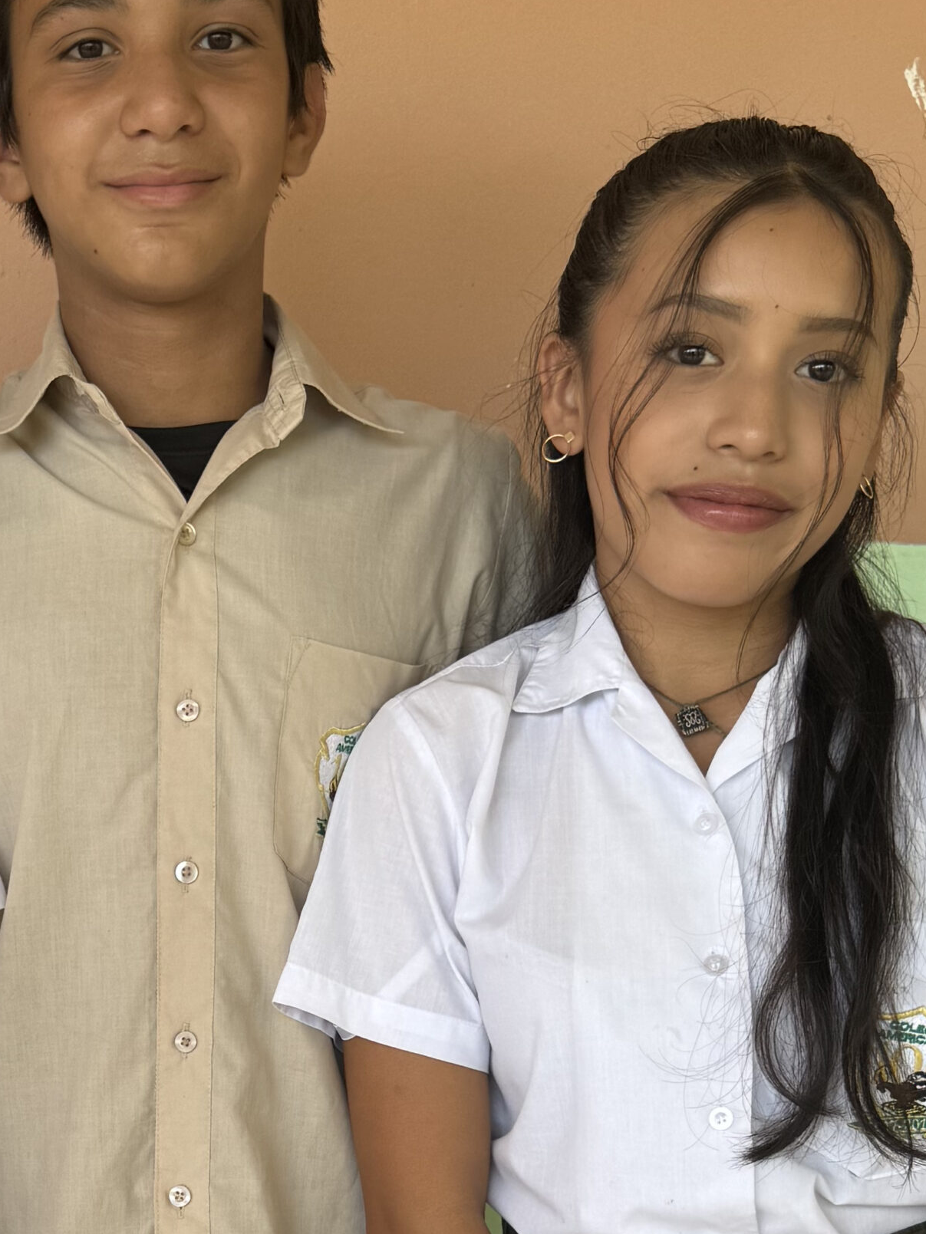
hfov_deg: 21.2
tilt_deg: -13.3
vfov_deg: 27.0
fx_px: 2425
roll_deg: -0.6
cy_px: 1223
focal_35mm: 68
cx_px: 123
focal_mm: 6.76
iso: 64
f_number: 1.78
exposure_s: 1/244
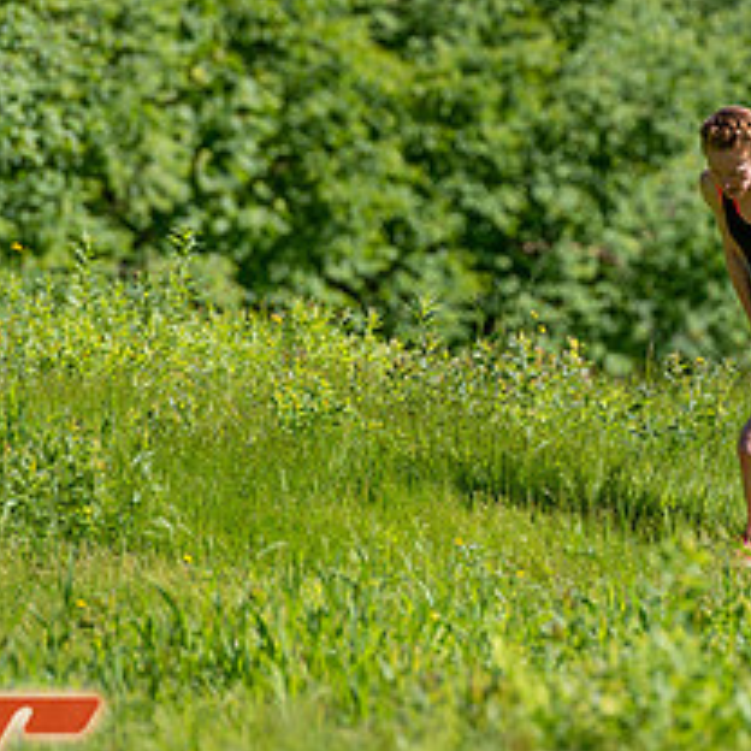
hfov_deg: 3.7
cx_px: 538
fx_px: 11610
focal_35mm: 473
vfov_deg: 3.7
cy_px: 247
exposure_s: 1/640
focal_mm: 200
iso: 100
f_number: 3.5
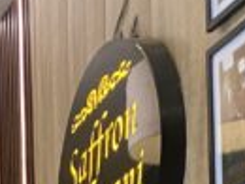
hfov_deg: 12.3
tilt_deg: +1.5
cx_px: -273
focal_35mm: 138
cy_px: 473
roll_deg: -0.3
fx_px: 979
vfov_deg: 9.4
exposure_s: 1/50
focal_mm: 4.25
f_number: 1.8
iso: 320
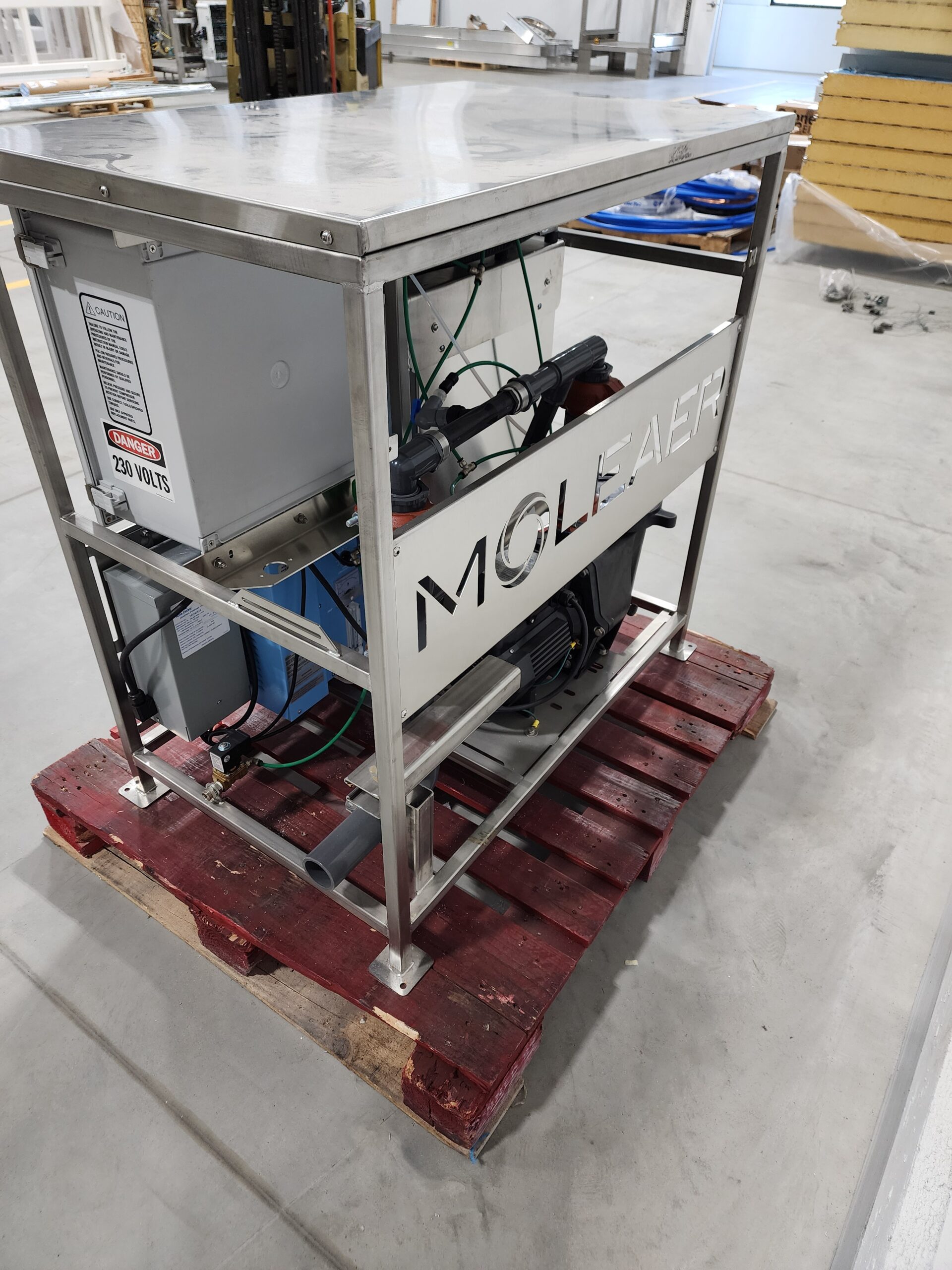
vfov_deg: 73.9
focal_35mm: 23
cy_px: 635
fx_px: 843
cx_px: 476
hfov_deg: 58.9
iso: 250
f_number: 1.8
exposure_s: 1/120
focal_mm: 6.4
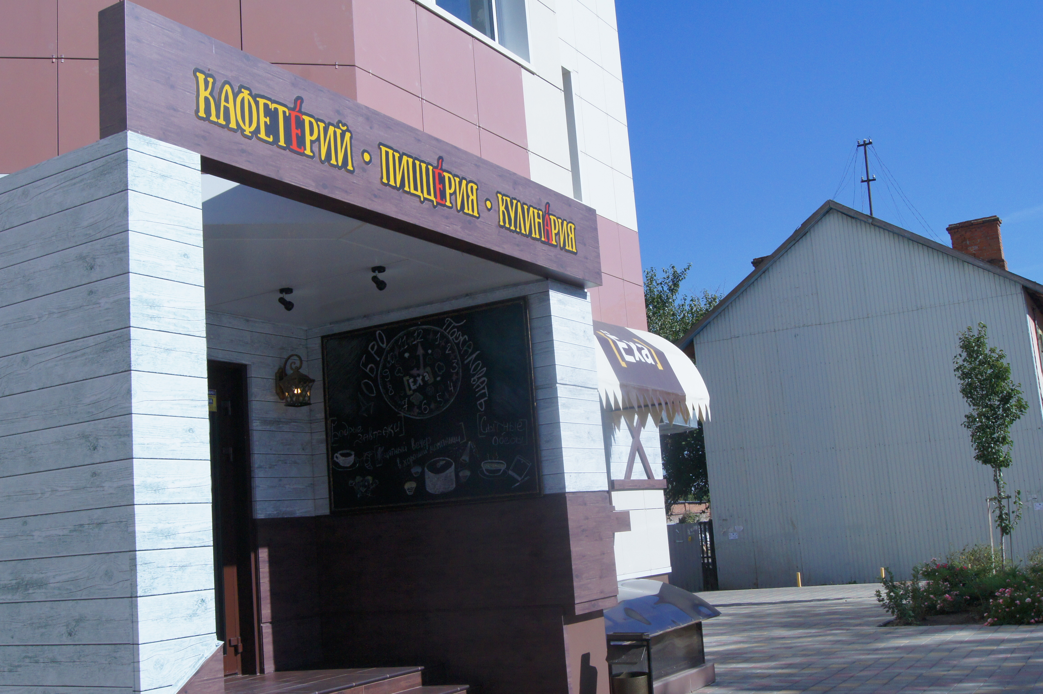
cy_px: 347
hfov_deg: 49.6
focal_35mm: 39
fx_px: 1129
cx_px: 522
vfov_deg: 34.2
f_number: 13
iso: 800
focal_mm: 26
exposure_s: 1/1250
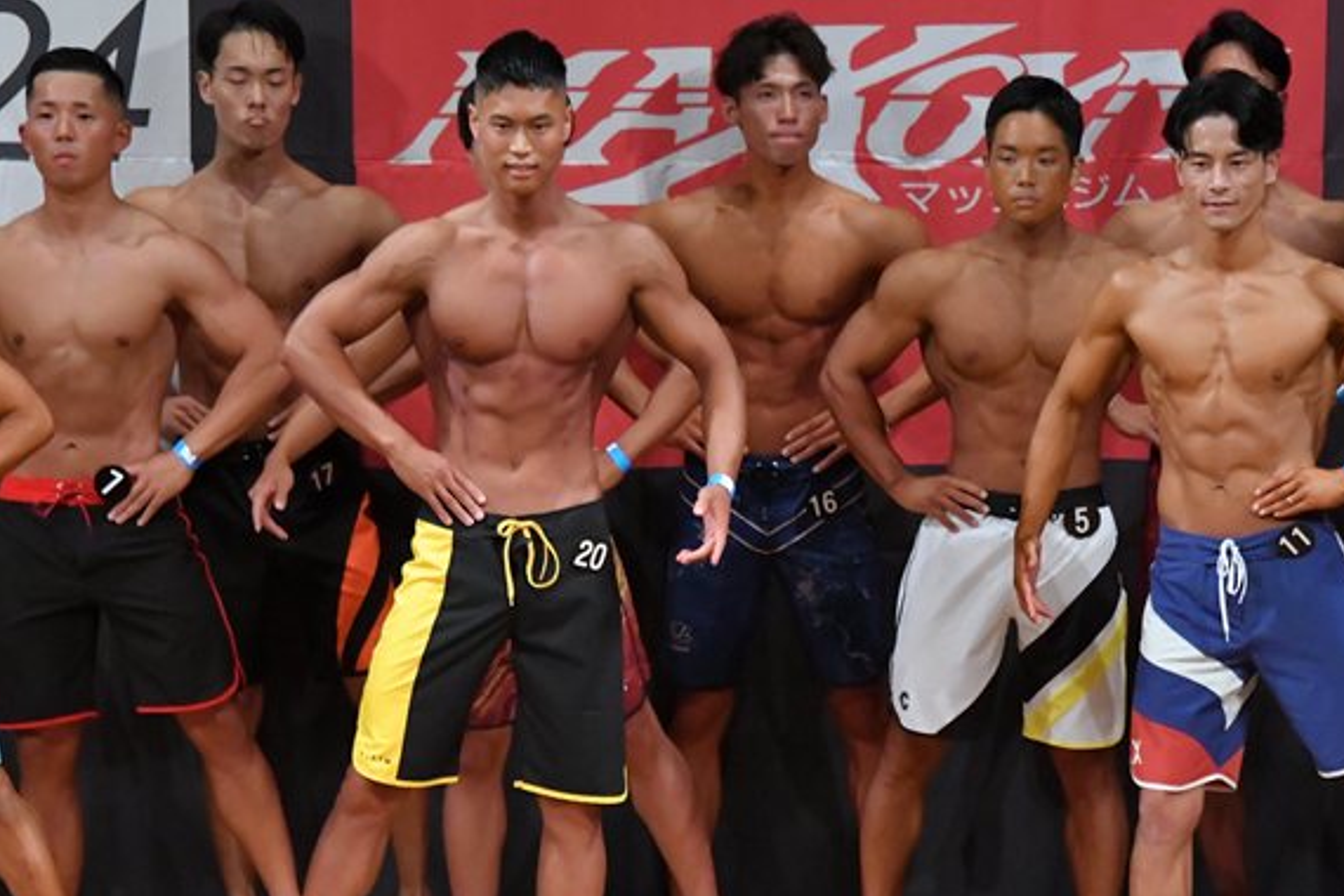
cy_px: 568
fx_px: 13700
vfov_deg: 3.7
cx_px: 874
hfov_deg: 5.6
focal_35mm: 367
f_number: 5.6
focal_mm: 180
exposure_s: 1/400
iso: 8000
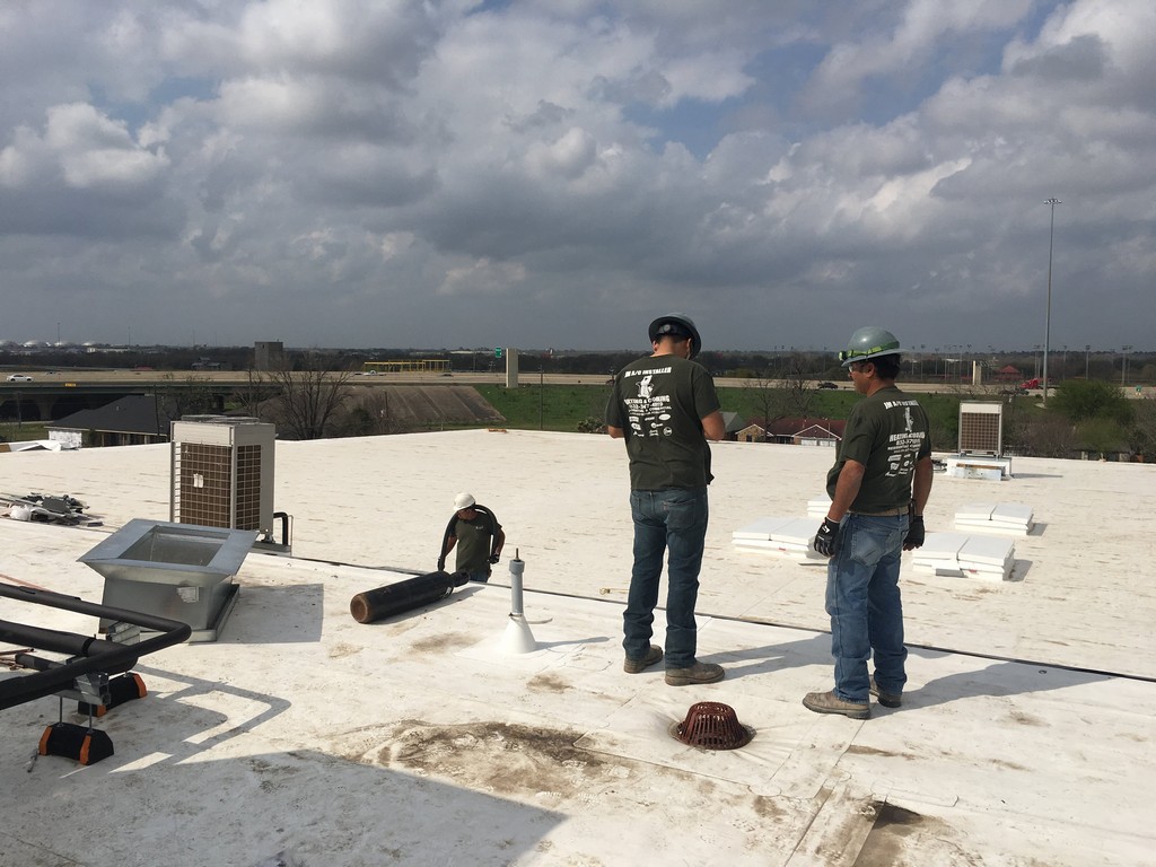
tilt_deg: -3.4
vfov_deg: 48.2
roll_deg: -3.9
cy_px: 434
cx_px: 578
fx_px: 968
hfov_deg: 61.7
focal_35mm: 29
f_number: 2.2
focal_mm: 4.15
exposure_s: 1/5128
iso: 25
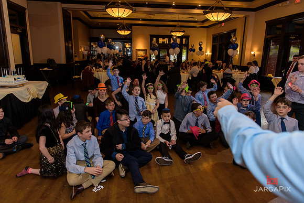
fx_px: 203
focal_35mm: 24
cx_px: 152
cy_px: 102
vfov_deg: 53.2
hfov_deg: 73.7
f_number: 3.2
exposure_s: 1/125
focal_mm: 24
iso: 1600
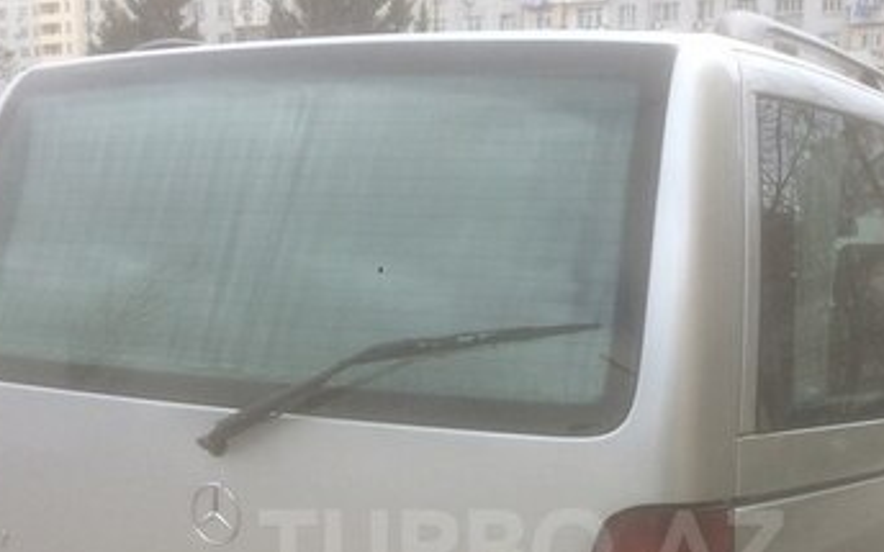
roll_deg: -0.7
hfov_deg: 34.5
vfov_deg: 21.3
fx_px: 1421
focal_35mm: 59
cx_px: 522
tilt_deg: -10.1
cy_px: 548
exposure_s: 1/1282
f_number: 2.2
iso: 32
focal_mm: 4.15
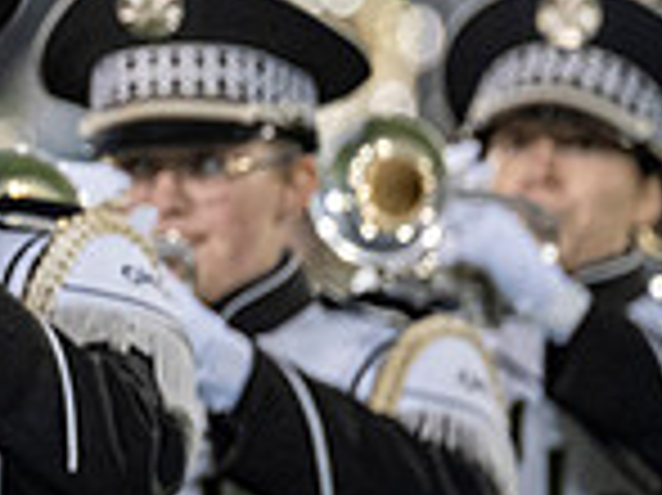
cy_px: 45
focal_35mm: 1139
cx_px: -590
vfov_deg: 1.3
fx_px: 21765
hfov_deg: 1.7
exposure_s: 1/500
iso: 1000
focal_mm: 200
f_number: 2.8
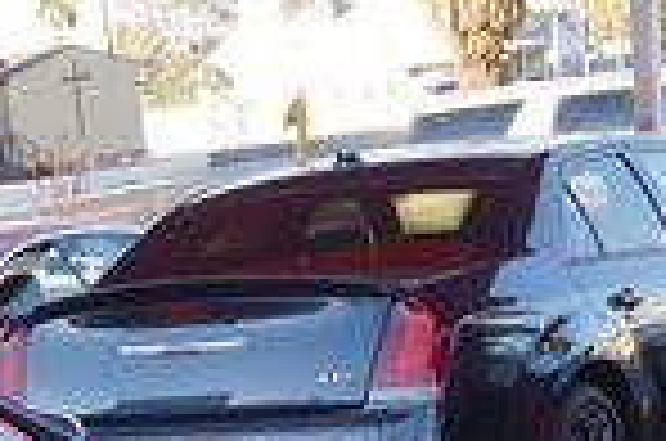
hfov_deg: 13.5
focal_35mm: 143
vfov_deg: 9.0
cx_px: -333
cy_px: 878
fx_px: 2640
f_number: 5.6
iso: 100
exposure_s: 1/80
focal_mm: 22
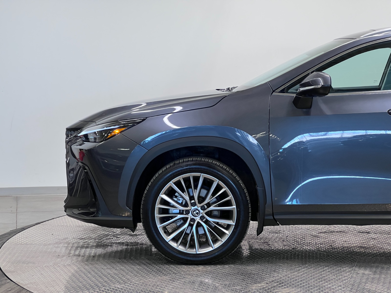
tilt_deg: -4.1
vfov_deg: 19.1
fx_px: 870
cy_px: 146
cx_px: 196
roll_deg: -0.1
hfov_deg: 25.3
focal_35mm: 77
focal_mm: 9
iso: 160
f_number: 2.8
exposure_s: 1/120
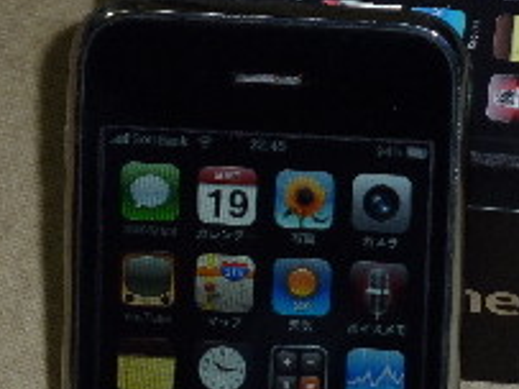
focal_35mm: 246
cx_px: 550
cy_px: 284
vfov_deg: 6.0
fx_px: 3686
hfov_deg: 8.0
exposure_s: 1/40
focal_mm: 17
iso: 100
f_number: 4.3
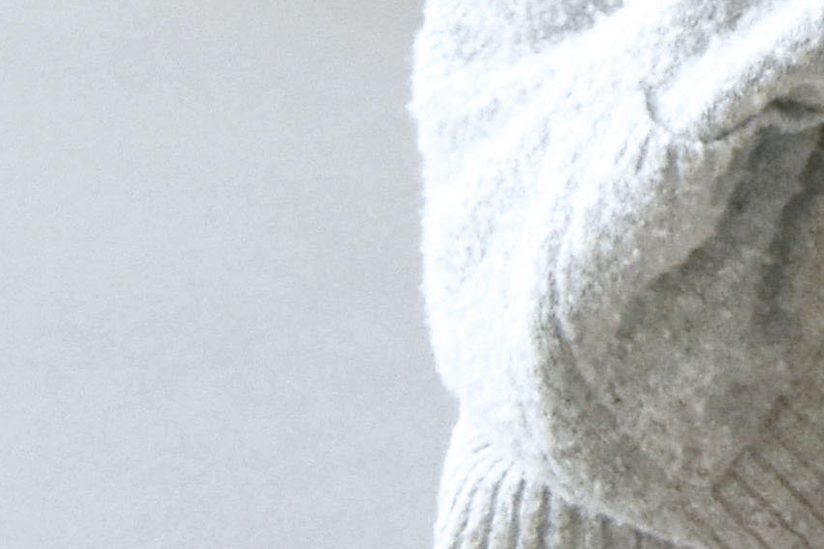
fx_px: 8434
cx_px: 1319
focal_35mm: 369
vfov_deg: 3.7
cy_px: -474
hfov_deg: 5.5
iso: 800
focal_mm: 35
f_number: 4.5
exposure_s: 1/60
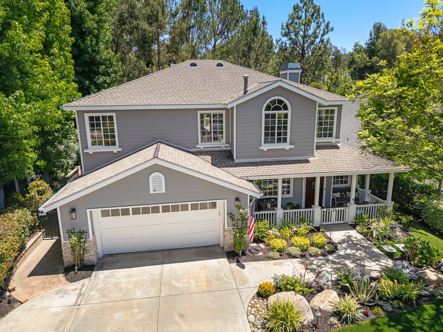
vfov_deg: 56.8
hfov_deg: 71.6
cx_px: 222
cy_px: 166
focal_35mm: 24
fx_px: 307
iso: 100
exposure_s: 1/2000
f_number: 1.7
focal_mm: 6.72
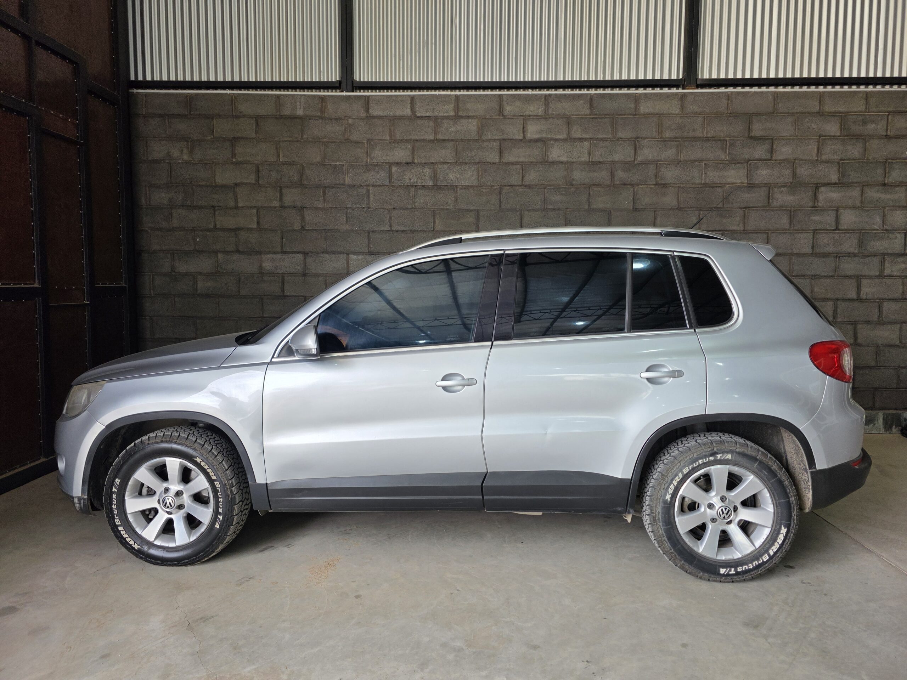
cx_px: 454
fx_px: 603
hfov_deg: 73.9
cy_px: 340
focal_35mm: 23
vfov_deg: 58.9
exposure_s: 1/180
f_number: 1.7
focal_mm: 6.3
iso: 64
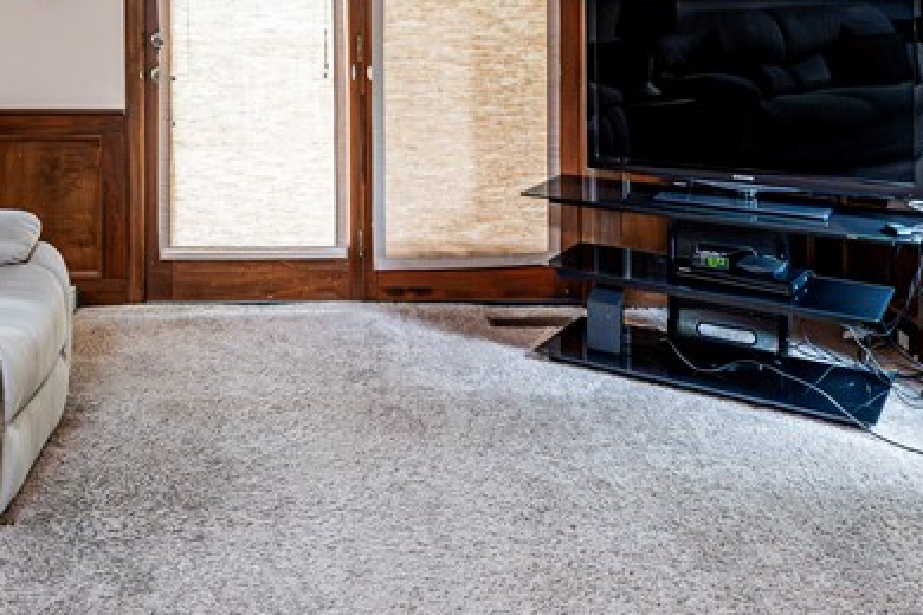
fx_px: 1000
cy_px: 6
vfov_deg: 31.7
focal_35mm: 39
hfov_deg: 49.2
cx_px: 366
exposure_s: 1/40
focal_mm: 14
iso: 5000
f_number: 8
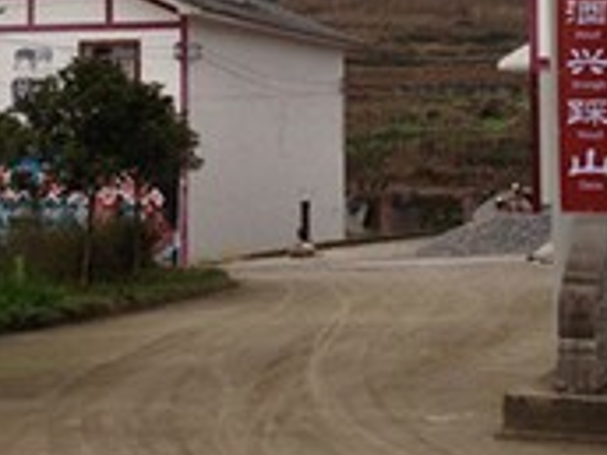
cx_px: 258
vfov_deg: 13.9
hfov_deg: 19.2
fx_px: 1789
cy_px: -139
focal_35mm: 102
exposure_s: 1/1453
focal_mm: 4.28
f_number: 2.4
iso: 50
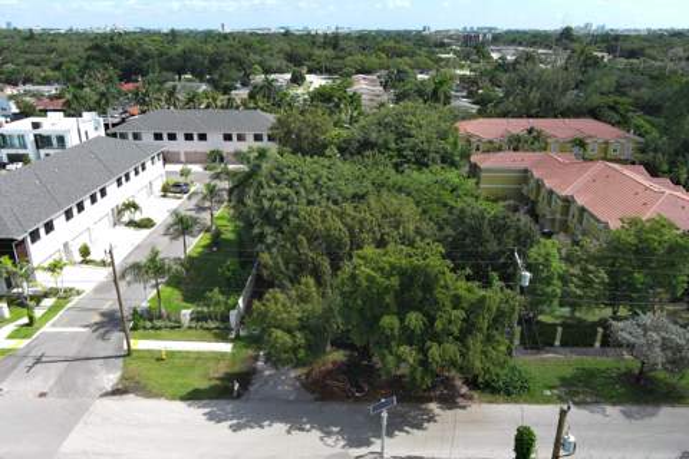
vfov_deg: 45.0
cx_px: 344
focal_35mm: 29
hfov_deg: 63.7
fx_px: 555
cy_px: 230
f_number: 2.8
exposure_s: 1/867
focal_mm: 10.57
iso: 100
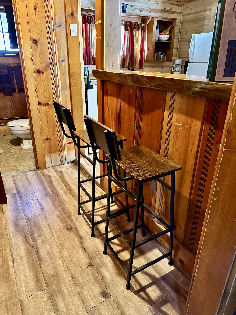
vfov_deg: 71.6
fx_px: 218
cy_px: 158
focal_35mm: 24
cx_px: 118
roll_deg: -0.2
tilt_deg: -24.2
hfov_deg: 56.8
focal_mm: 6.86
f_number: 1.78
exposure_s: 1/30
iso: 800
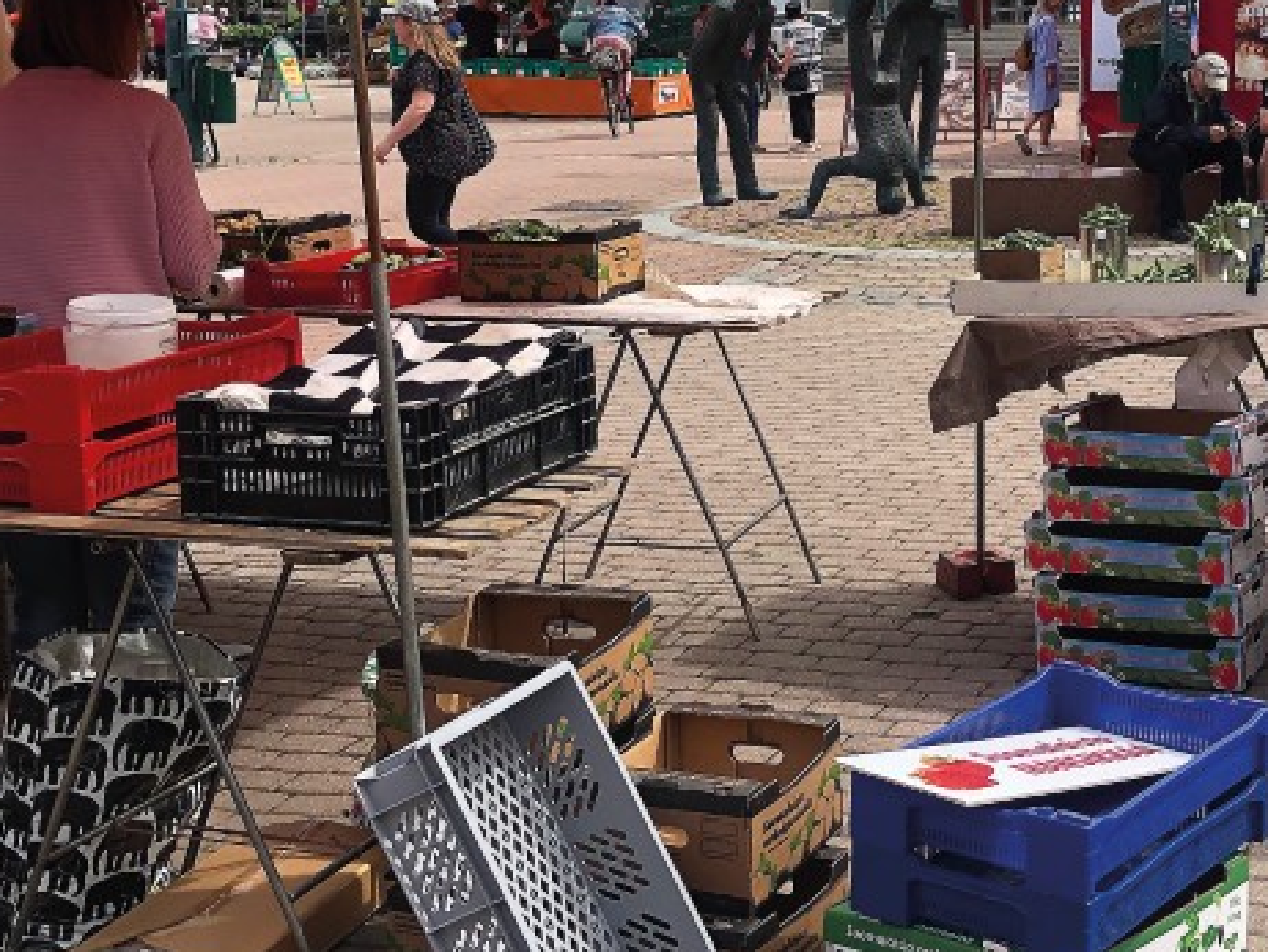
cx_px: 966
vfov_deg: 23.6
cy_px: 321
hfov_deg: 30.6
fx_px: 2272
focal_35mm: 62
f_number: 1.8
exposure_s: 1/1453
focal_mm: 4
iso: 20
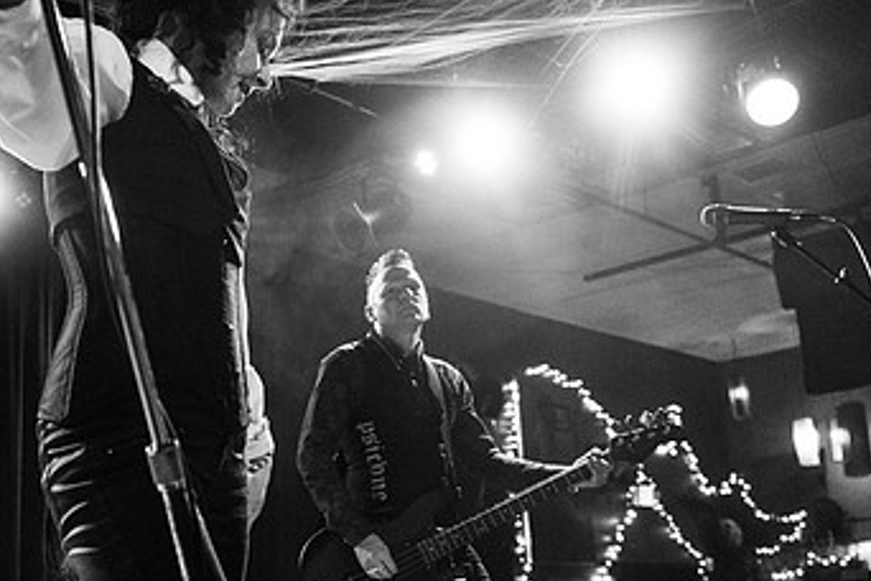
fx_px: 1113
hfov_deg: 42.1
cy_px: 354
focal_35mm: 46
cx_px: 275
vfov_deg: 29.2
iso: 3200
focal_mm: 24
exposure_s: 1/100
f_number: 3.2
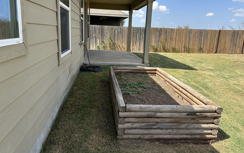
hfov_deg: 70.4
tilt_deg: -10.8
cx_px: 120
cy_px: 66
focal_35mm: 26
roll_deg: -2.8
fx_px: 173
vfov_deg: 47.5
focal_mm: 6.86
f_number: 1.78
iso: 80
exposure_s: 1/2469
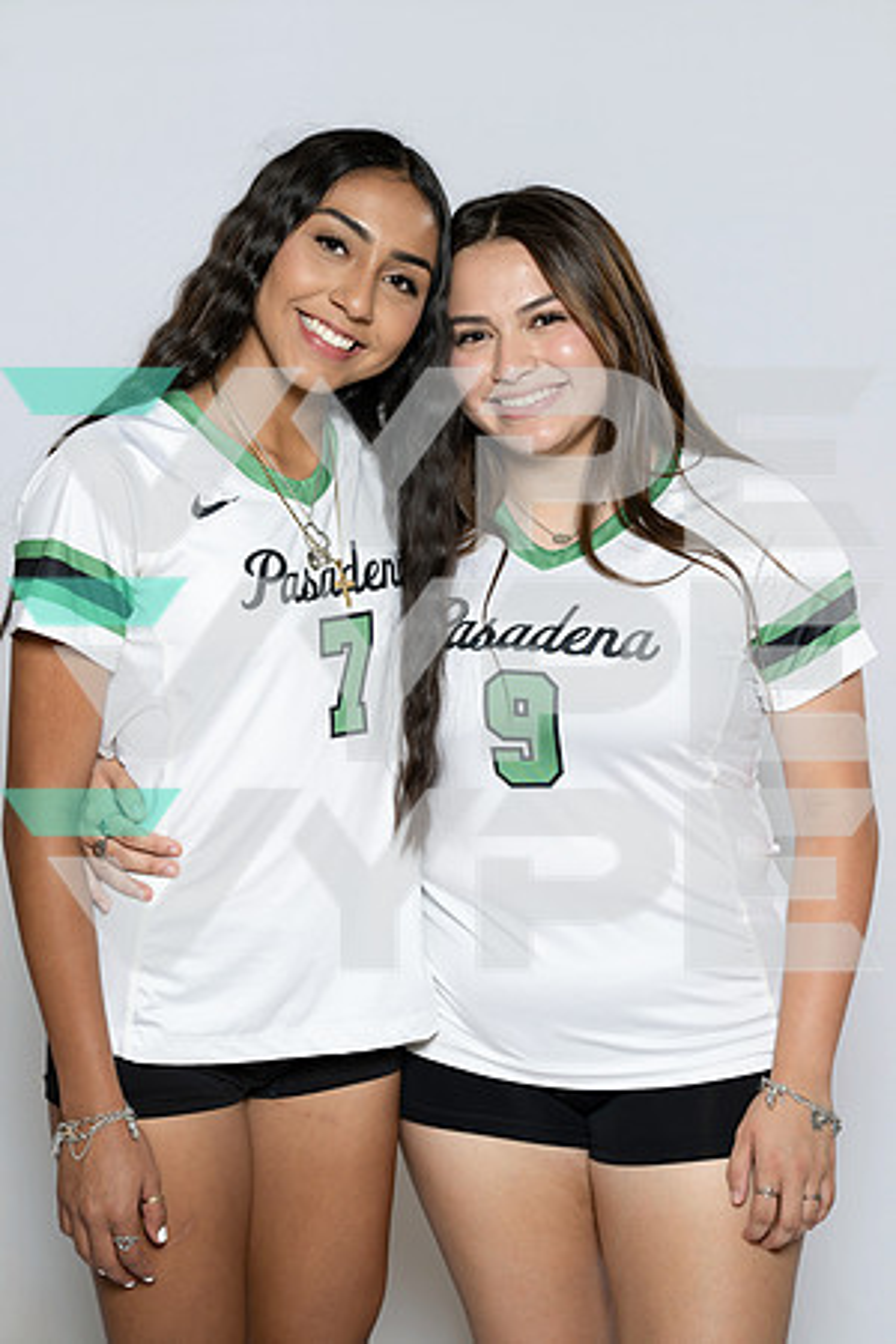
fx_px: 2613
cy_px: 672
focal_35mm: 70
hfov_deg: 19.5
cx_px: 448
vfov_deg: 28.8
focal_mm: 70
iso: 100
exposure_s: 1/100
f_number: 4
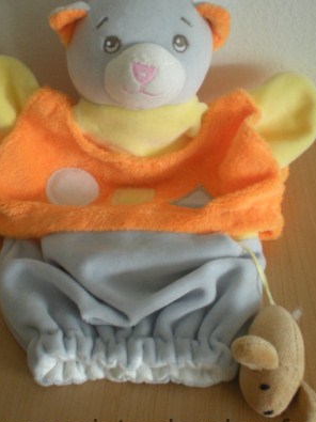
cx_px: 139
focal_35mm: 50
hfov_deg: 29.1
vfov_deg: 38.1
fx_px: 609
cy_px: 175
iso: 255
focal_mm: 6.3
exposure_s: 1/8
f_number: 3.1
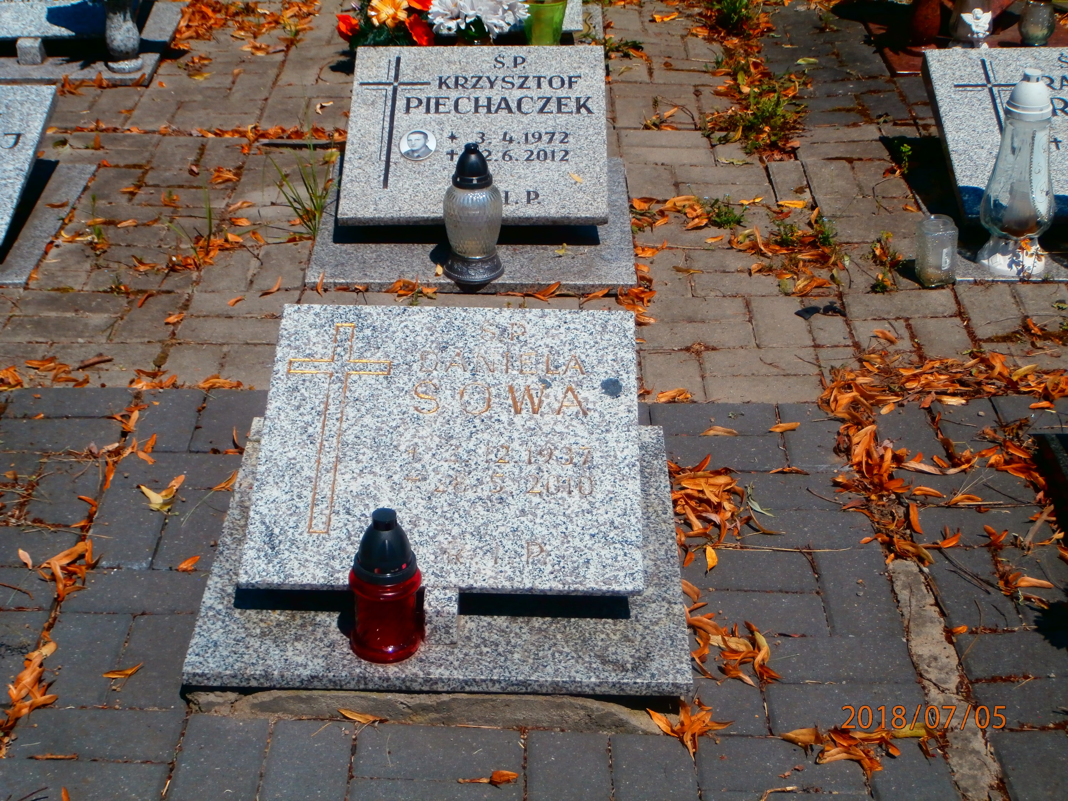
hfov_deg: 33.8
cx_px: 534
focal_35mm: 57
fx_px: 1759
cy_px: 400
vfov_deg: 25.7
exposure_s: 1/1250
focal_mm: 10.11
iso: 100
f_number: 4.5
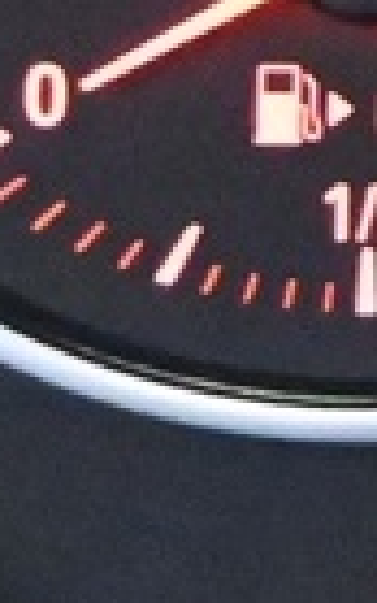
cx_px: 1408
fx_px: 6601
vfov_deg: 5.1
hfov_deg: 3.2
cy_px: -538
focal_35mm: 402
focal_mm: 22.5
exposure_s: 1/40
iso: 11400
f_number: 4
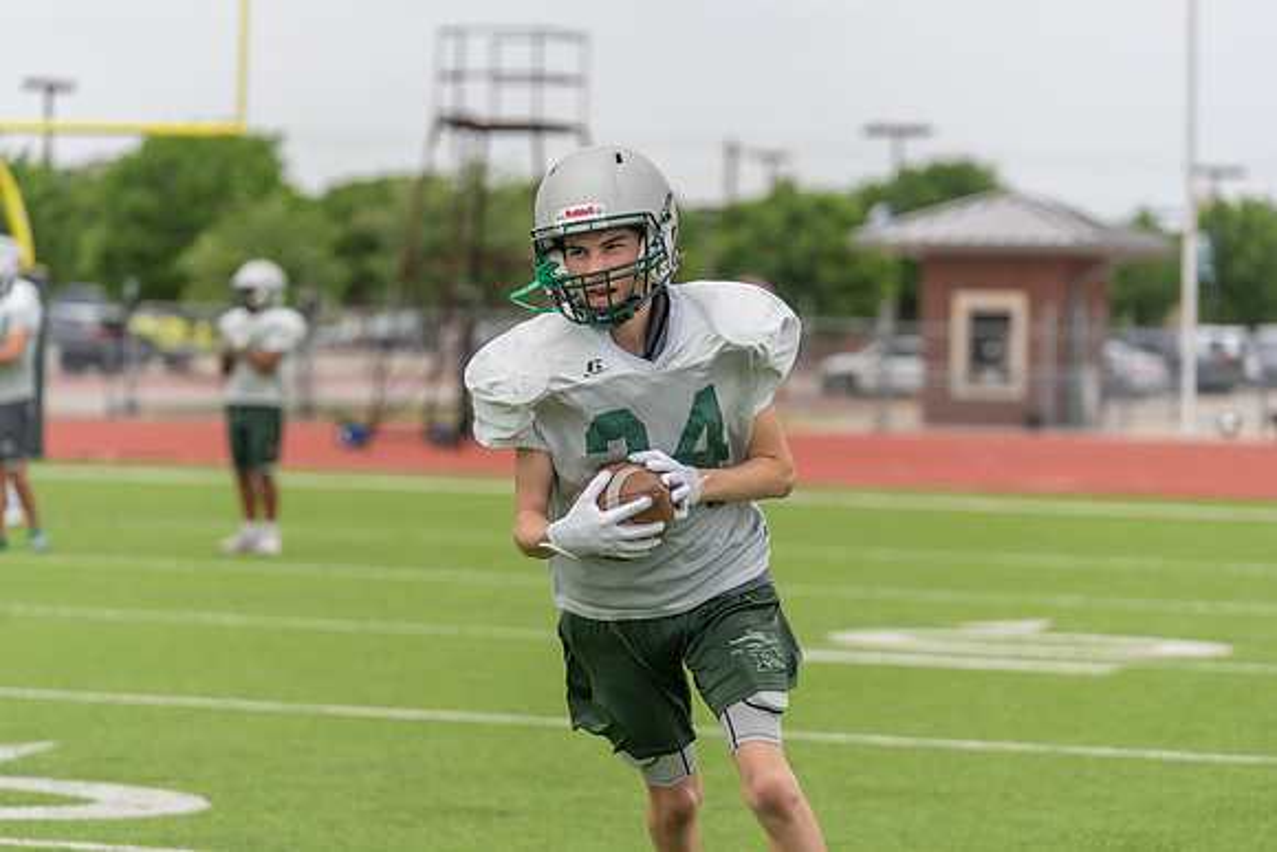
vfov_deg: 9.6
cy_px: 426
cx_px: 638
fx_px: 5049
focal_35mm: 142
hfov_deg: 14.4
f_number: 3.5
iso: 160
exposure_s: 1/1250
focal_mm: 134
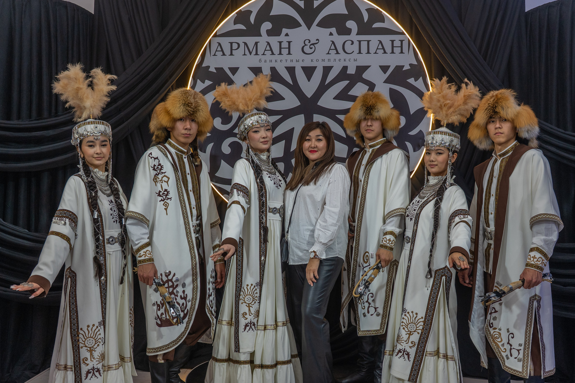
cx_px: 282
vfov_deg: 37.9
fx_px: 557
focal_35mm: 35
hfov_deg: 54.6
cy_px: 219
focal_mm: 28
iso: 1000
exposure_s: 1/200
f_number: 4
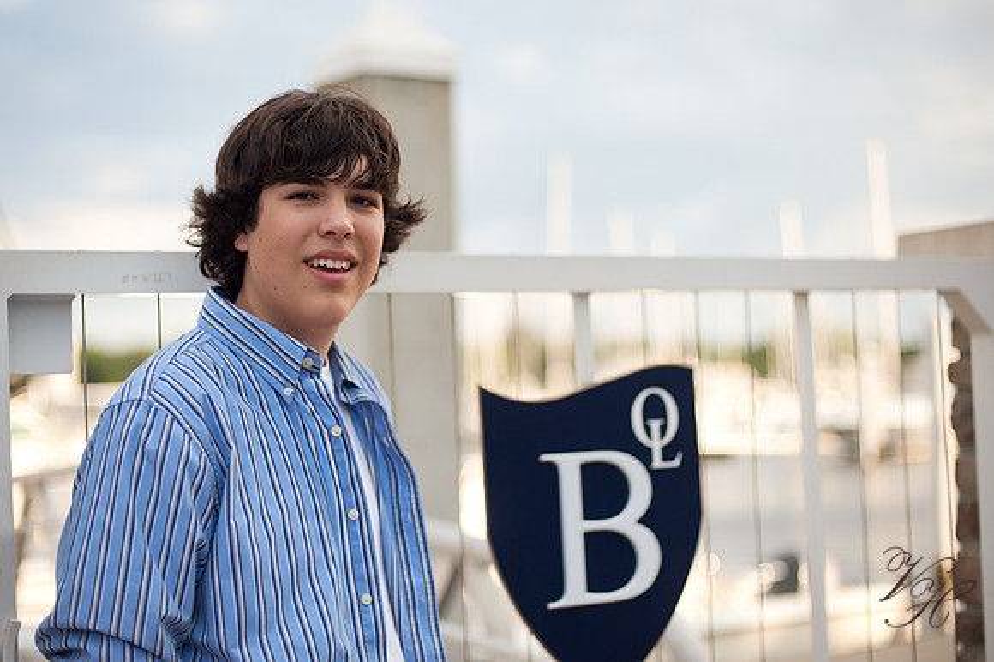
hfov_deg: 39.6
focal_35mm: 50
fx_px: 1380
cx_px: 497
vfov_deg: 27.0
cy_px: 331
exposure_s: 1/2000
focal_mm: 50
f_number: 1.8
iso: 200
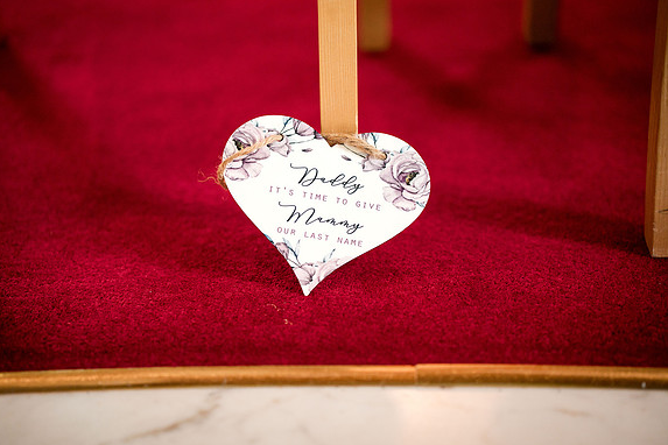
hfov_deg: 23.6
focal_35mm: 86
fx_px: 1596
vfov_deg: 15.9
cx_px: 331
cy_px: 224
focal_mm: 85
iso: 1000
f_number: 1.4
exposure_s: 1/500
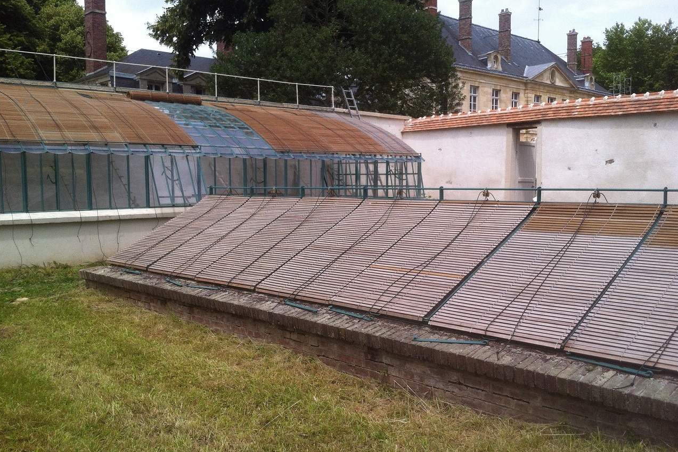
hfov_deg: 51.9
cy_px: 245
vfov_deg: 35.9
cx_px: 341
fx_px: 697
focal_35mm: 37
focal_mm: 3.85
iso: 80
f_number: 2.8
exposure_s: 1/1371
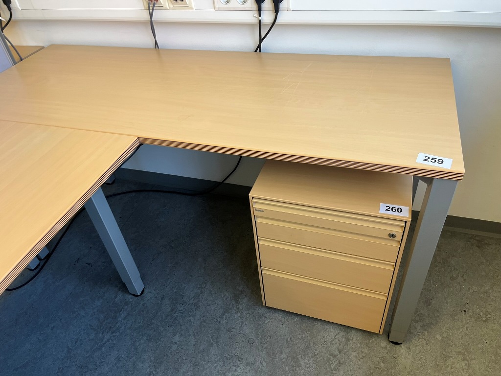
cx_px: 250
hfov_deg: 67.3
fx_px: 376
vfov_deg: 53.1
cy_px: 188
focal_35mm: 26
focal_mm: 5.1
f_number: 1.6
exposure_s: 1/100
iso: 100
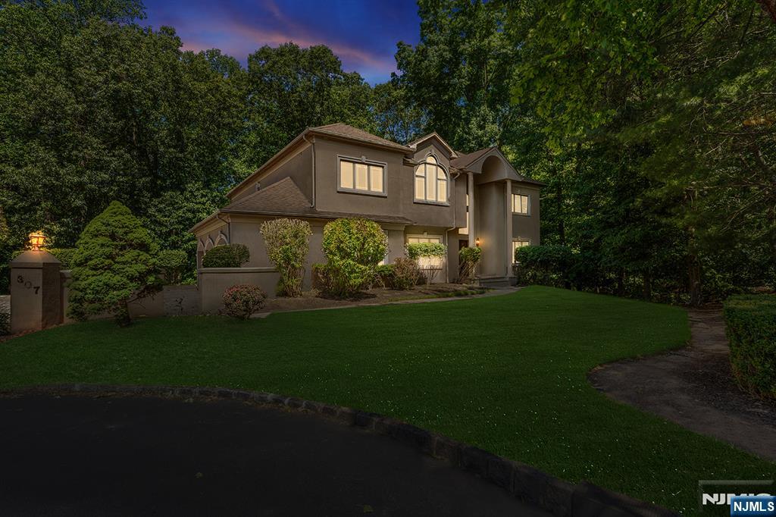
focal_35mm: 16
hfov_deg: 96.8
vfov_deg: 73.7
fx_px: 345
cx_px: 388
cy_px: 258
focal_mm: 16
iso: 100
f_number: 8
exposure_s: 1/200
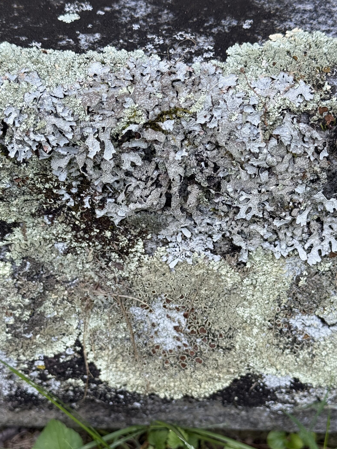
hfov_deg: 24.8
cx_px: 177
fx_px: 766
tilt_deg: -47.0
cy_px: 243
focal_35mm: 59
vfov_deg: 32.7
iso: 64
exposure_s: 1/231
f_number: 1.78
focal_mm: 6.76
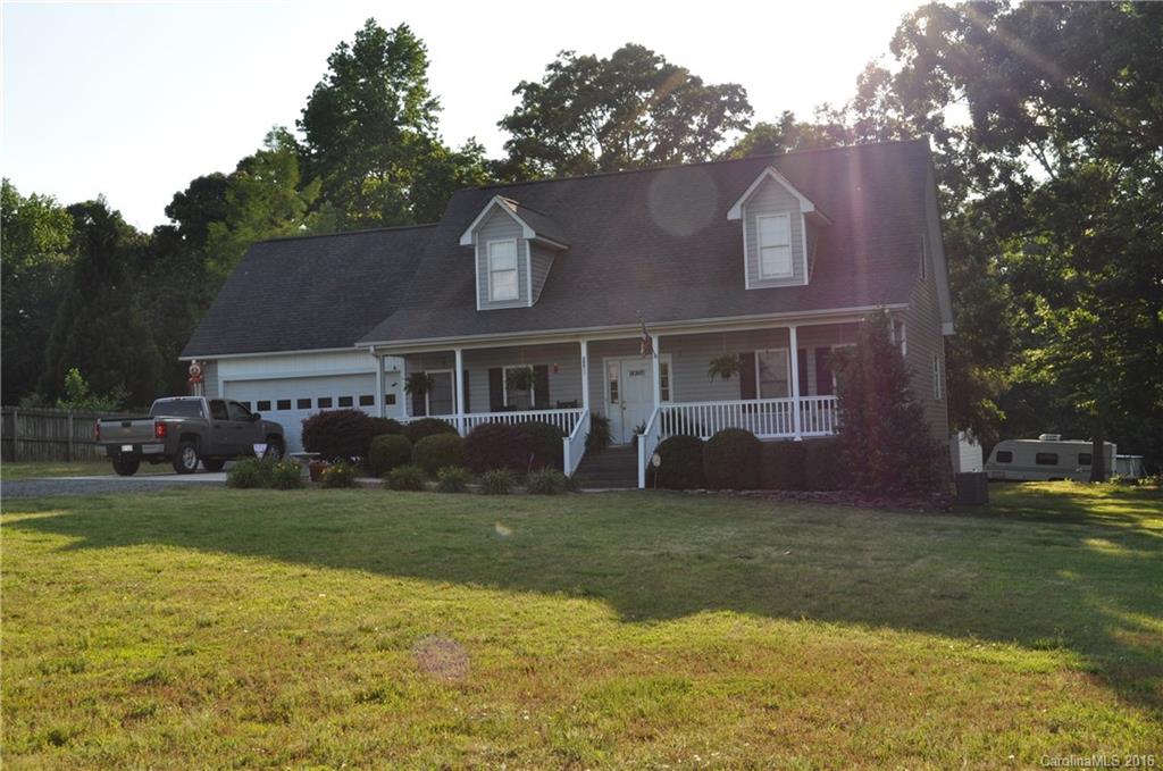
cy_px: 386
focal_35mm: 44
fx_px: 1403
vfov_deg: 30.7
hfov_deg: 45.0
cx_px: 582
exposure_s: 1/200
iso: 200
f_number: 10
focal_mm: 29
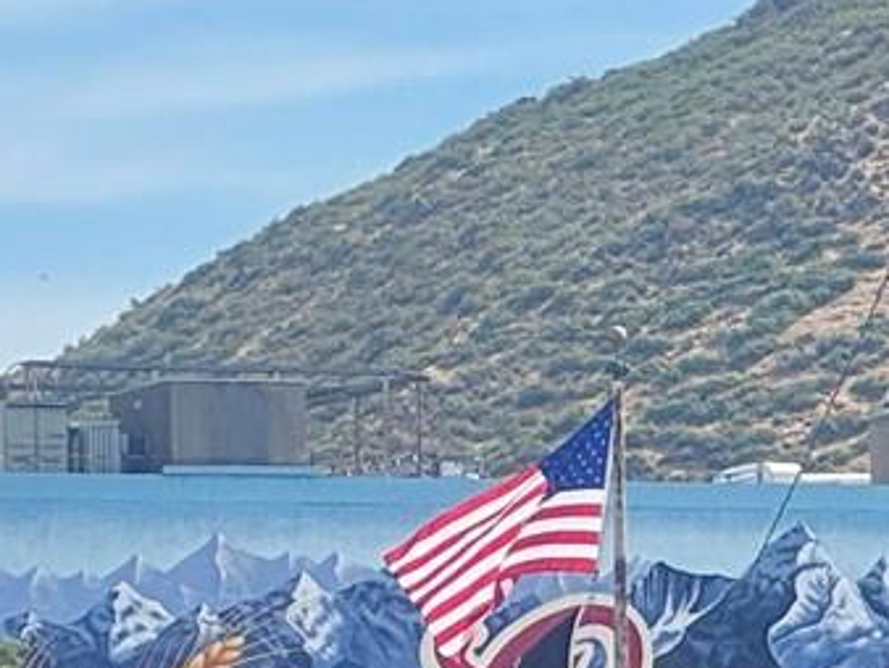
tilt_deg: +4.8
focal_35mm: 364
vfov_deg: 4.1
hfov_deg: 5.4
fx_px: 9355
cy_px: 560
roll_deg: +0.5
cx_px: 310
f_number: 2.8
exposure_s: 1/481
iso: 25
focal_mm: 9
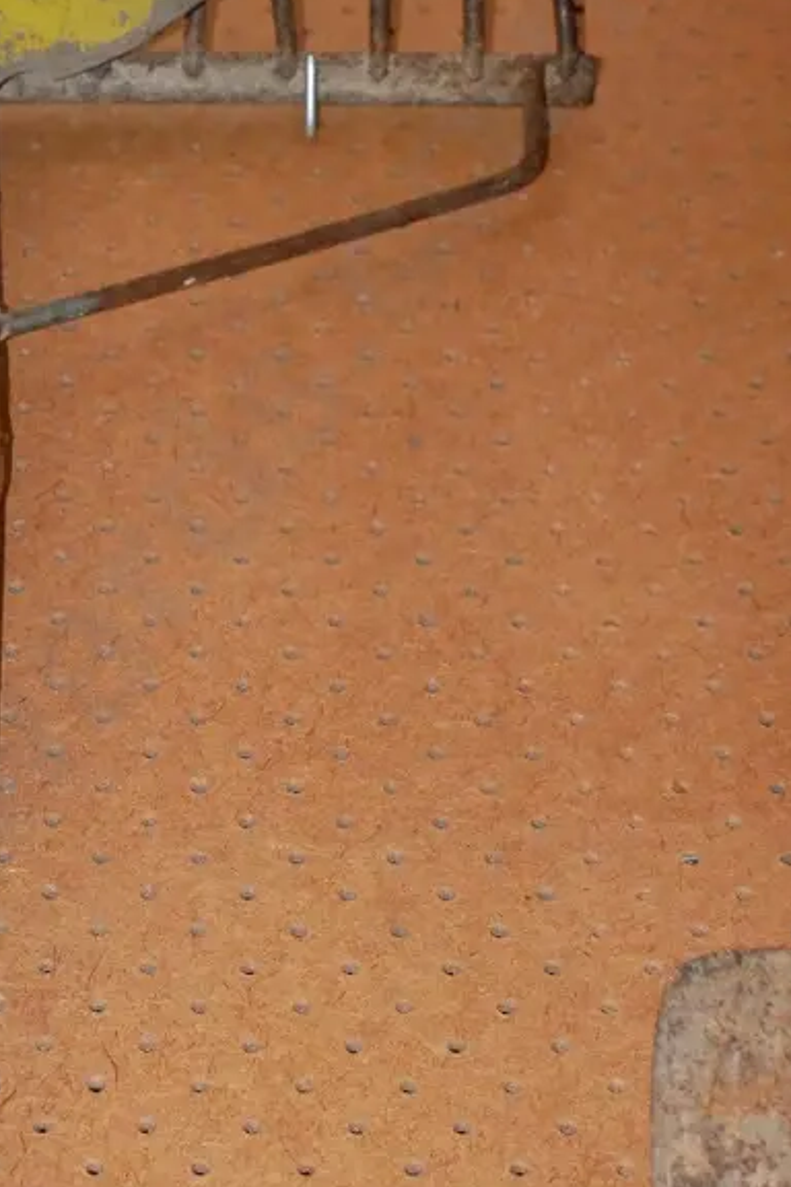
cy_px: 736
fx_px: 3658
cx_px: 34
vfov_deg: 18.4
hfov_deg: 12.2
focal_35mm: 111
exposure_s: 1/80
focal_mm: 30
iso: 3200
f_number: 4.9
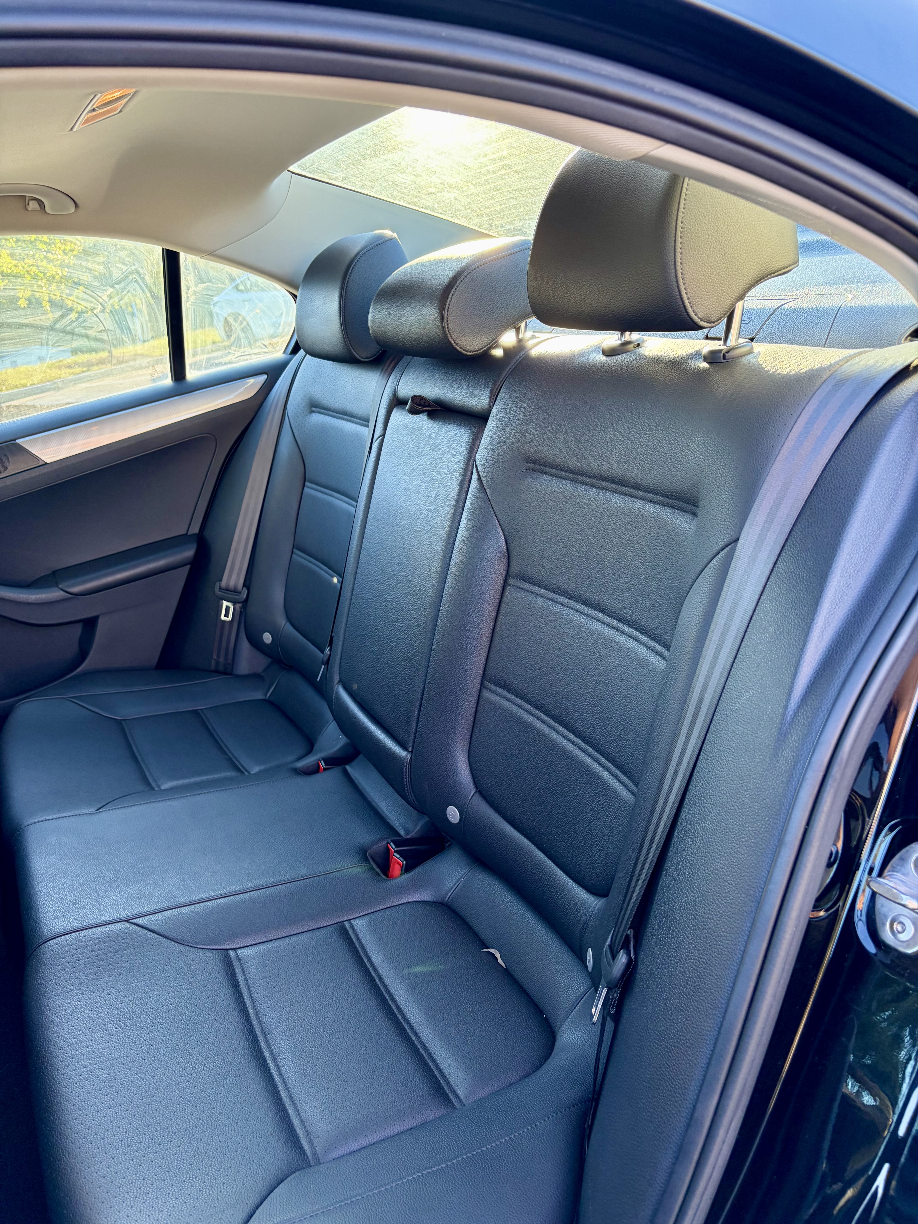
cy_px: 612
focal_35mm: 26
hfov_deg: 53.1
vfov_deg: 67.3
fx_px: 919
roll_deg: +6.6
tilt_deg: -19.6
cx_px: 459
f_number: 1.6
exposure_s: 1/126
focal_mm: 5.96
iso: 125
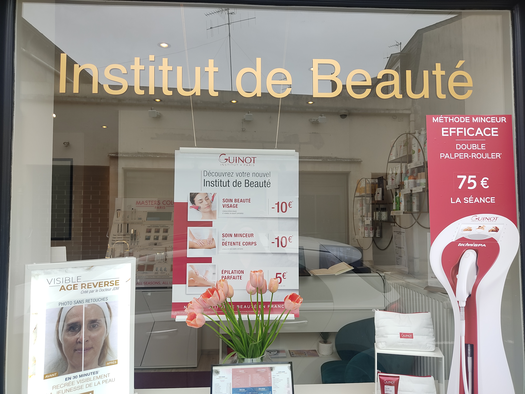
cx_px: 262
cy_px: 197
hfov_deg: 67.3
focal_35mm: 26
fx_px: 394
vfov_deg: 53.1
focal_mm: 4.74
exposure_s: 1/101
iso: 100
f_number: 1.79
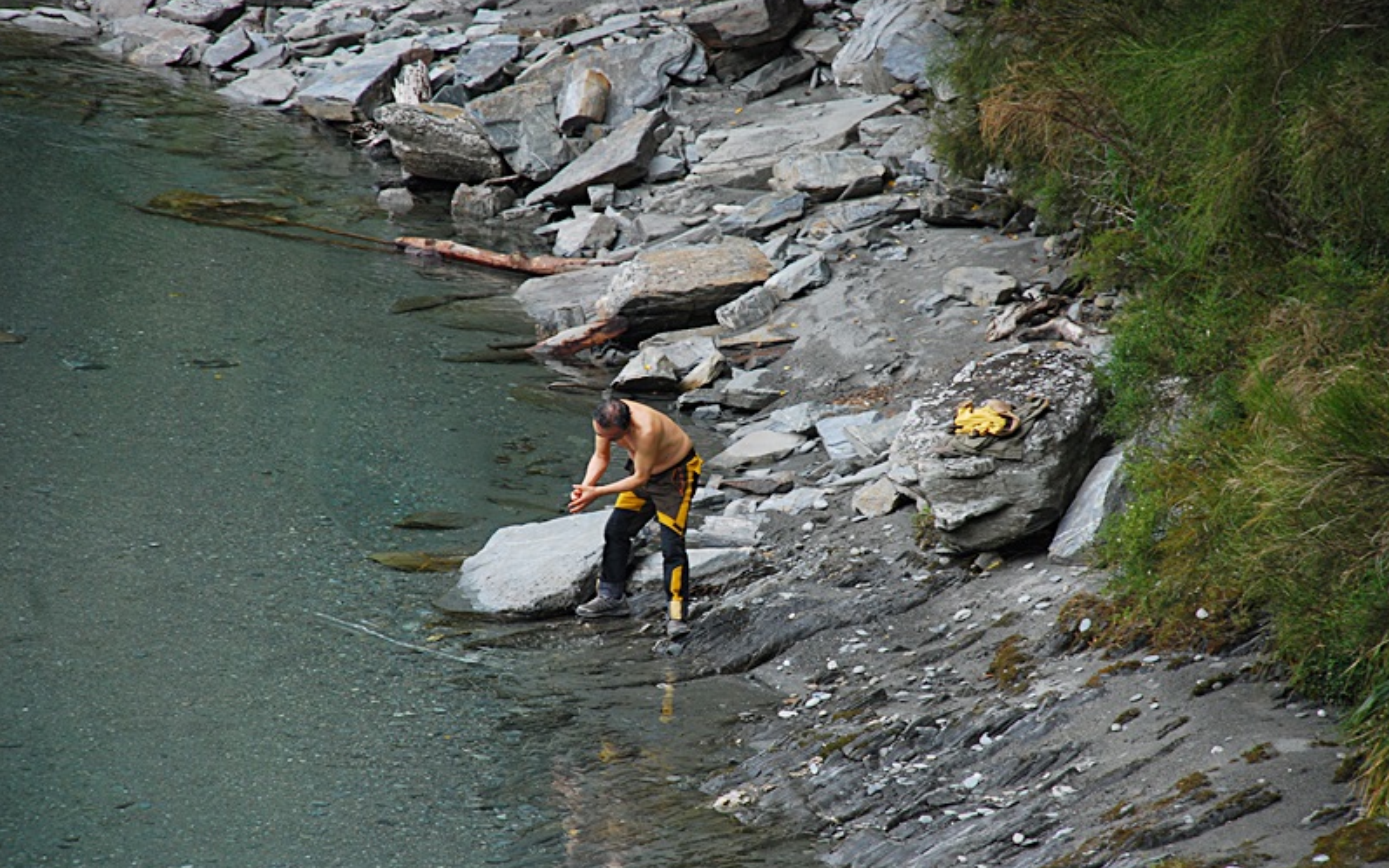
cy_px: 457
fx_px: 7855
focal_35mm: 208
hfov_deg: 10.1
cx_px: 694
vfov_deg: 6.3
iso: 400
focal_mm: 135
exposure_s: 1/200
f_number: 5.6
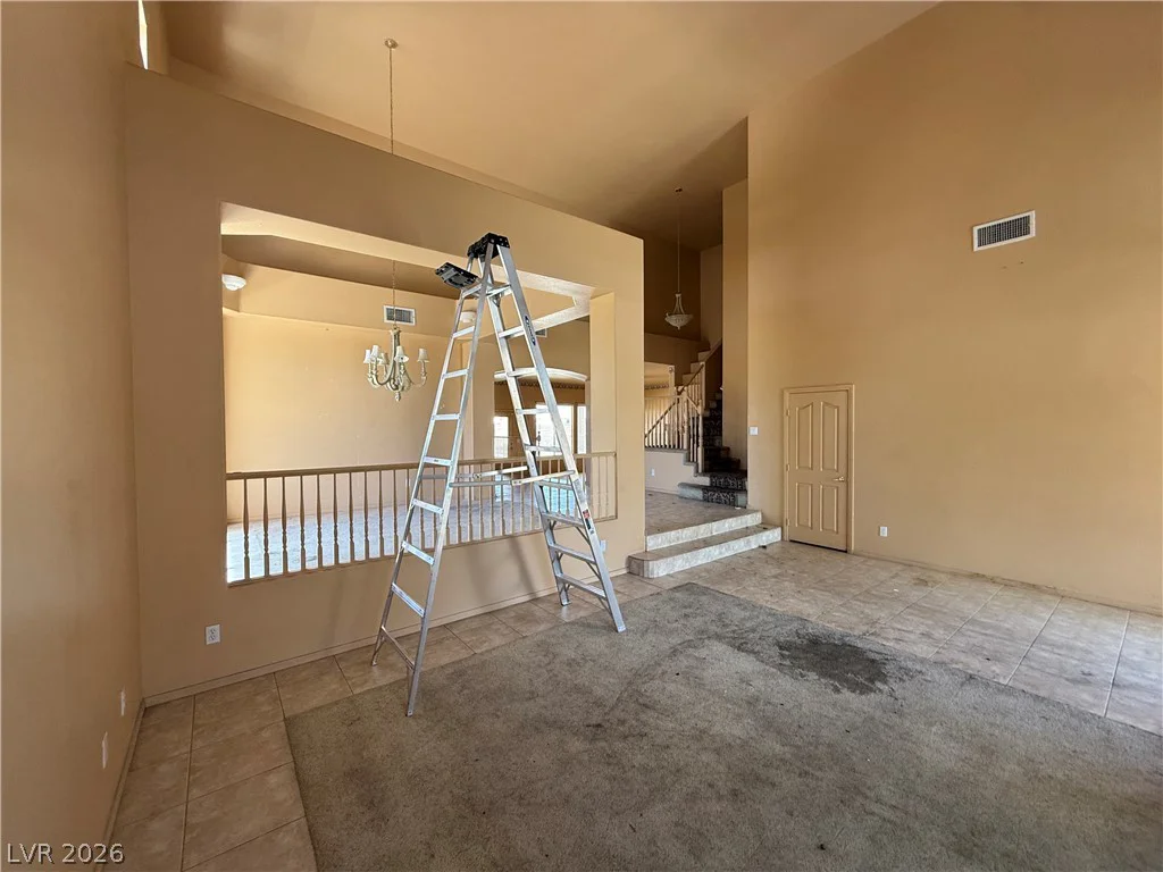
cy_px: 436
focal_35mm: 14
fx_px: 470
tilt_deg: +0.7
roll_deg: +0.0
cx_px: 582
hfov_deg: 102.1
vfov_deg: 85.7
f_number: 2.2
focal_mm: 2.22
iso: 160
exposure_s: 1/99
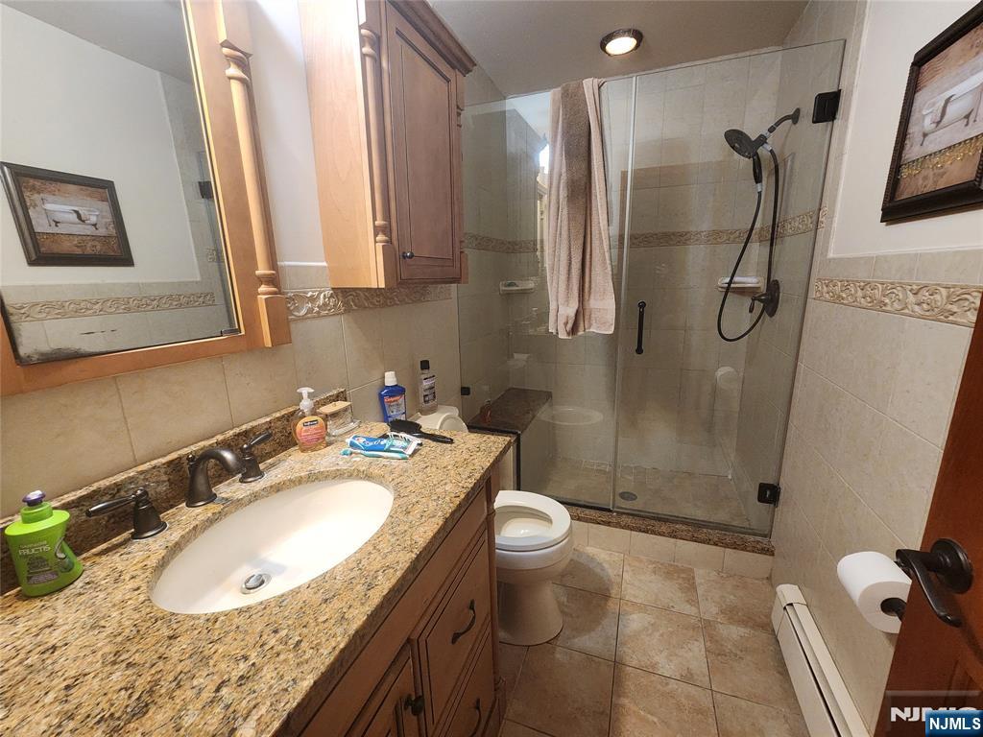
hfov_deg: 106.2
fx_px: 369
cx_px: 492
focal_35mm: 13
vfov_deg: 89.9
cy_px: 368
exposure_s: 1/40
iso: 400
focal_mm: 2.2
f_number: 2.2
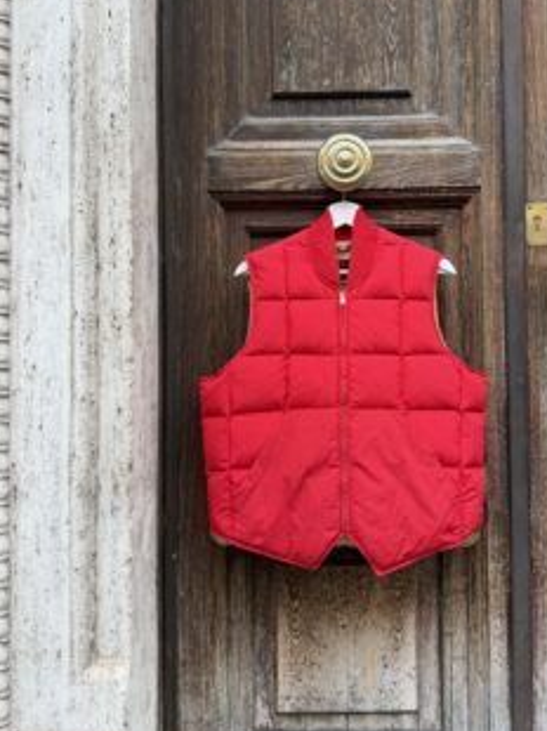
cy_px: 328
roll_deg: +0.5
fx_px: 654
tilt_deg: +0.8
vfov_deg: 58.3
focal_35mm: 31
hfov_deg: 45.3
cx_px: 297
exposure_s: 1/121
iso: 64
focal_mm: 6.76
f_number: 1.78
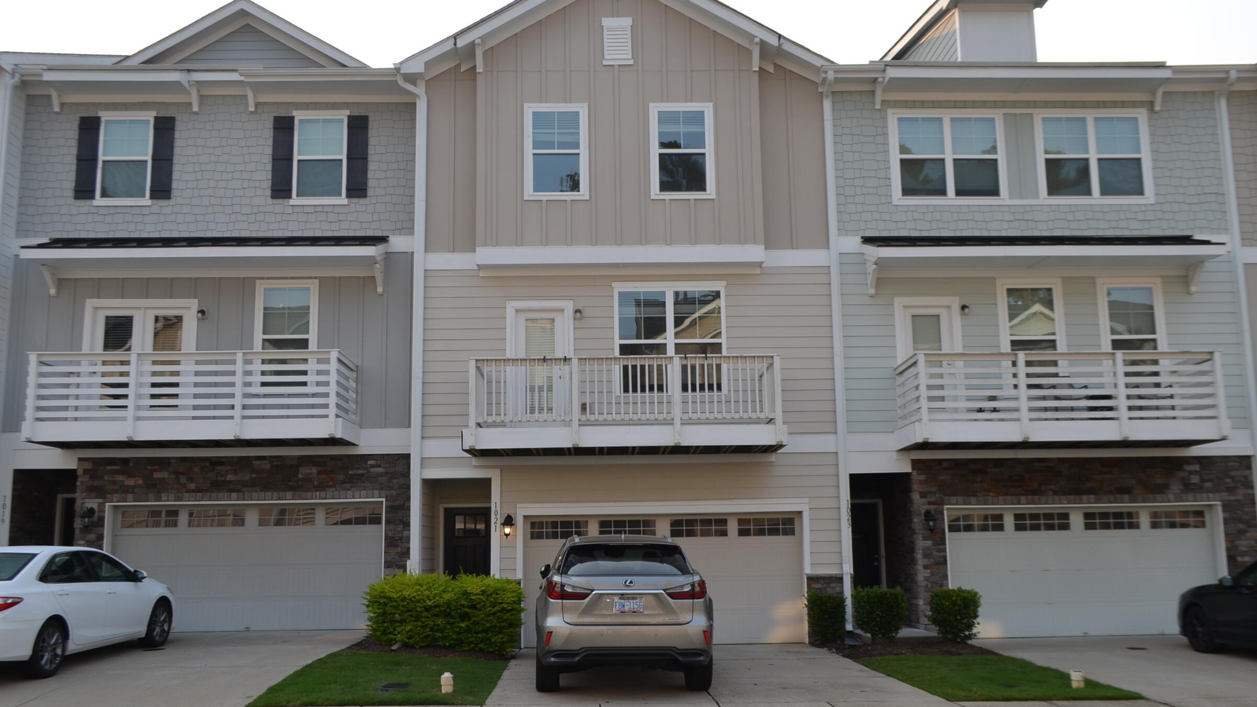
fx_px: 967
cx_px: 612
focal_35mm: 29
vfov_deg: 40.1
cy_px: 399
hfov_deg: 66.1
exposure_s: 1/250
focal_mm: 18
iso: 200
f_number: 8
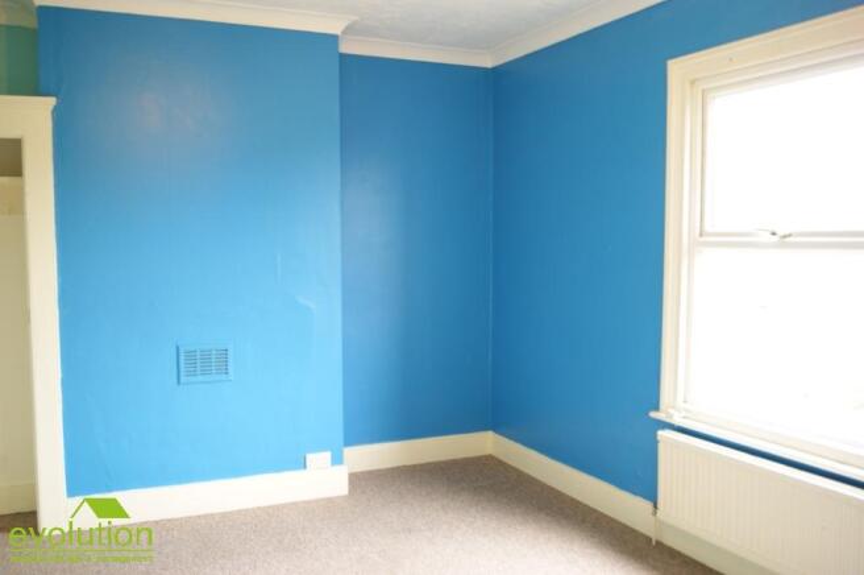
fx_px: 719
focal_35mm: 30
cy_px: 288
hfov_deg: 62.0
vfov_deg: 43.5
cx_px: 432
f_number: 3.5
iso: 100
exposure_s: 1/1.67
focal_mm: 20
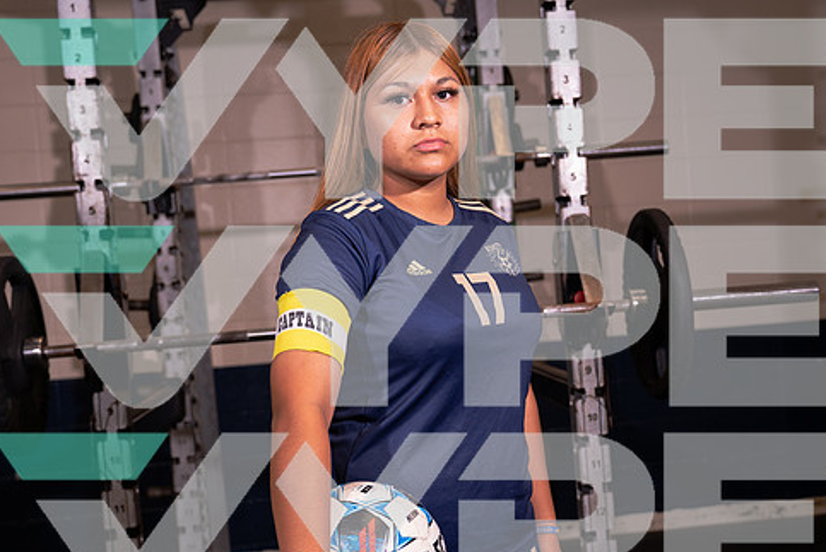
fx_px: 1102
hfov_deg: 41.1
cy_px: 317
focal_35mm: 48
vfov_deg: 28.1
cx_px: 431
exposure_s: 1/250
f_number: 4
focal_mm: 40
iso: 500
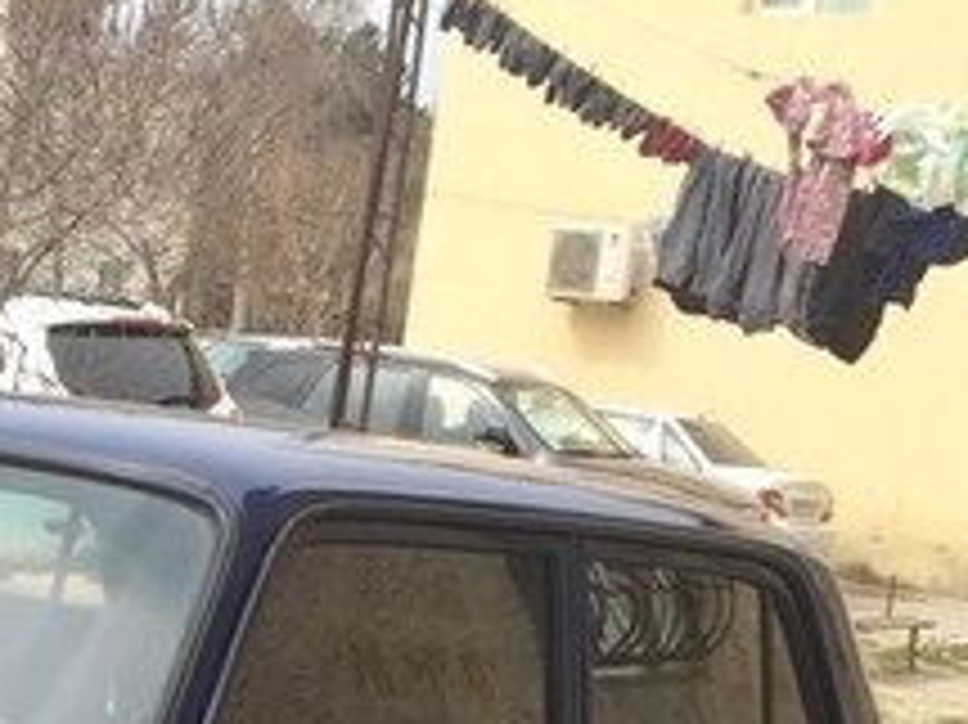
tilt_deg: -18.4
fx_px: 2487
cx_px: 77
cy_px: 1095
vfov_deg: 15.3
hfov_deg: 21.5
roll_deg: -5.5
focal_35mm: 89
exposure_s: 1/838
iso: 32
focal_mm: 4.15
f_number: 2.2
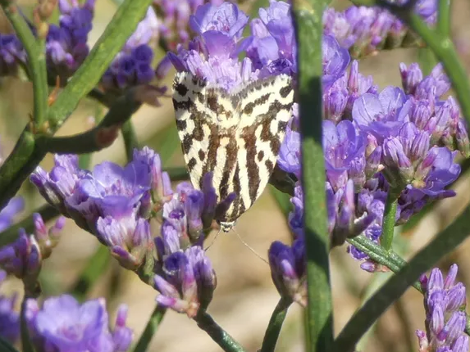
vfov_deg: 11.9
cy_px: 160
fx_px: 1698
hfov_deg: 15.8
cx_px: 236
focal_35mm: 125
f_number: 5
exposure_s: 1/125
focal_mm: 20.1
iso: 80
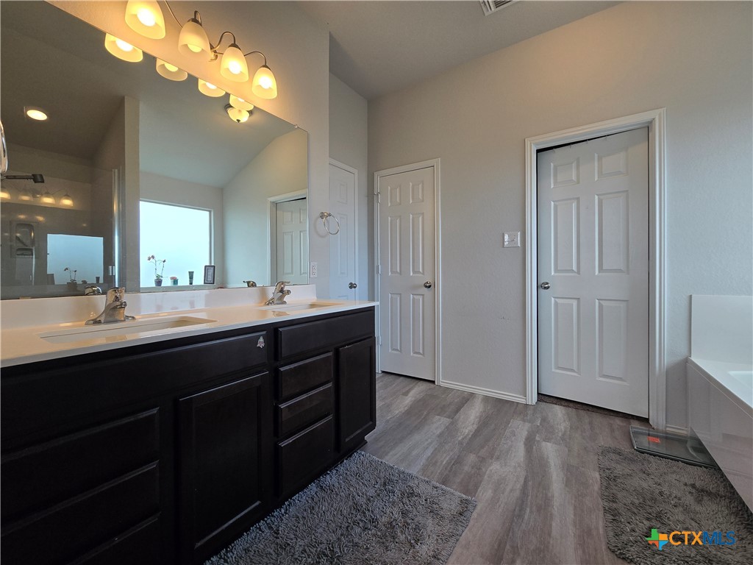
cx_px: 376
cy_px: 282
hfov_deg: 106.2
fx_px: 283
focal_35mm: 13
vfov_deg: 89.9
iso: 80
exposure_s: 1/120
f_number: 2.2
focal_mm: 2.2
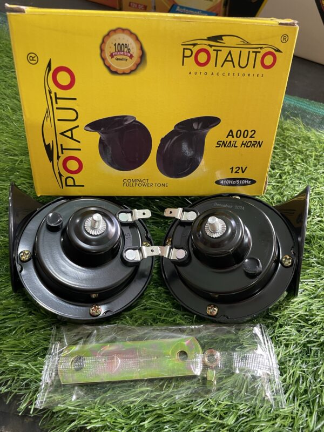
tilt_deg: -48.4
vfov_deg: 67.3
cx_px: 162
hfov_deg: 53.1
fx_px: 324
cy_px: 216
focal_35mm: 26
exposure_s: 1/50
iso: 80
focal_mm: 4.2
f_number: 1.6
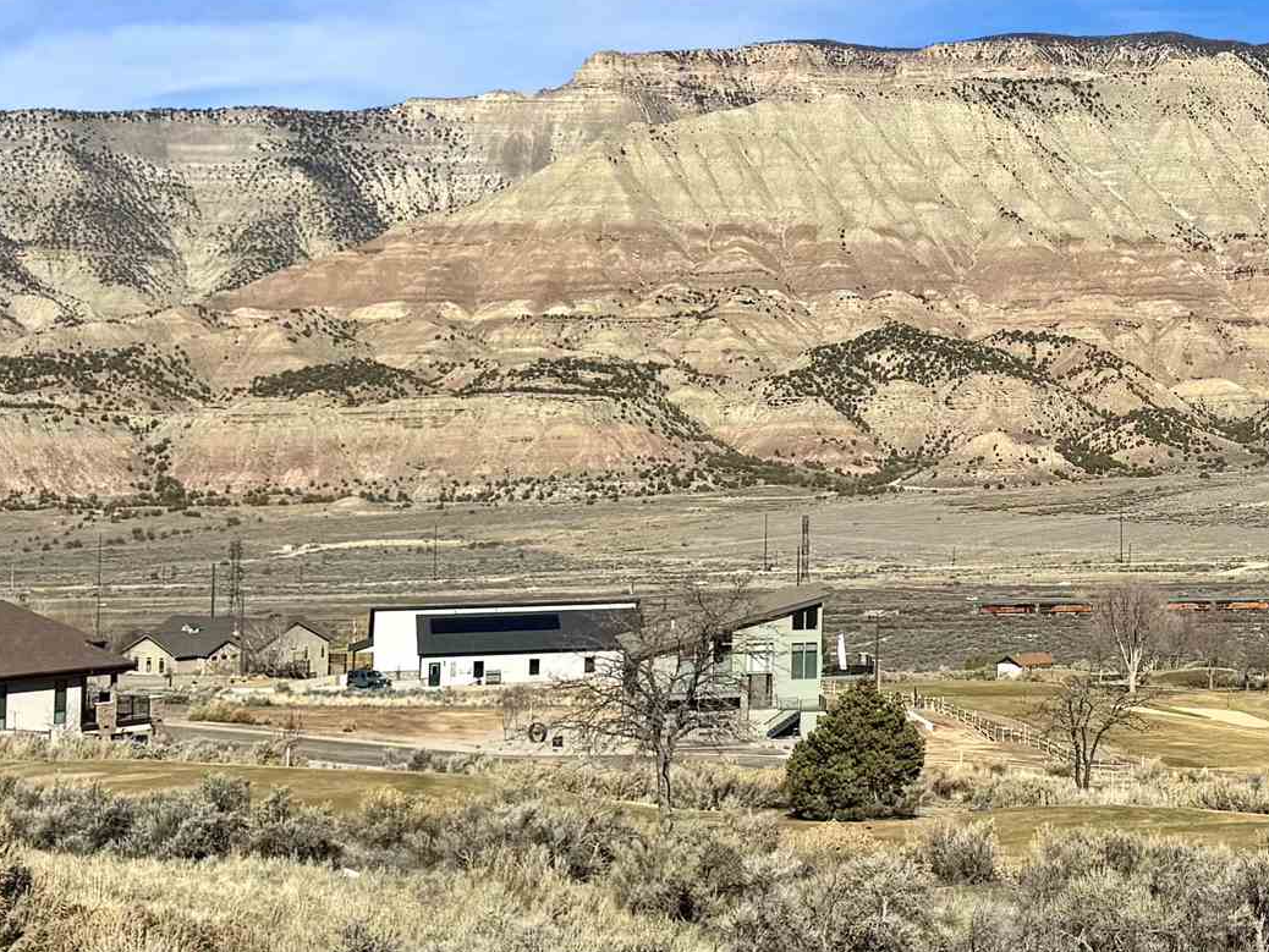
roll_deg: +0.2
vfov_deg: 20.6
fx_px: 2603
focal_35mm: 71
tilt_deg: +3.2
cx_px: 1286
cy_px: 260
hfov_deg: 25.9
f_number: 1.78
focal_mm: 6.76
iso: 80
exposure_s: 1/7937
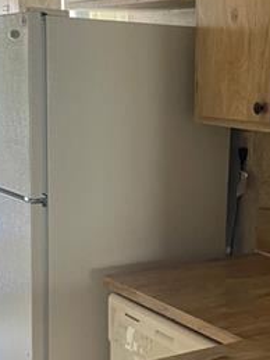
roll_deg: -0.1
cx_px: 181
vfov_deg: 25.2
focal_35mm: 77
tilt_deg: -12.3
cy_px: 249
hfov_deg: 19.1
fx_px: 801
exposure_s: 1/60
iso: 400
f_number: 1.6
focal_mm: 5.1
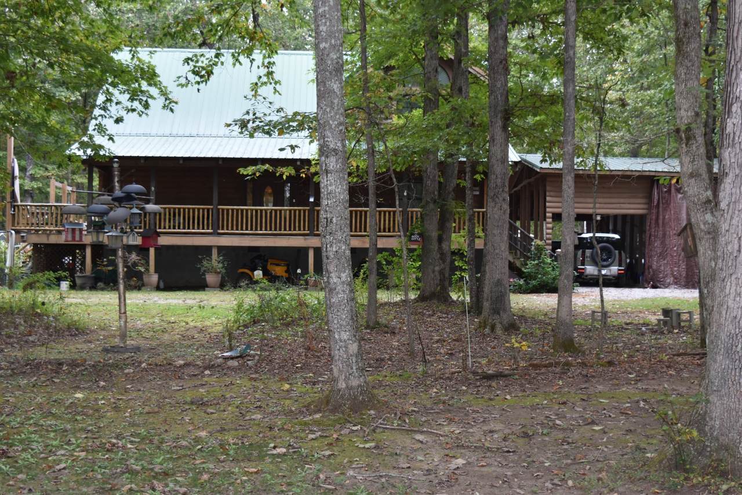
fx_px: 1082
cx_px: 371
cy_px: 248
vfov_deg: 25.7
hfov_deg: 37.9
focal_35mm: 52
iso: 640
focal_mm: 35
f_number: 5.6
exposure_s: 1/125
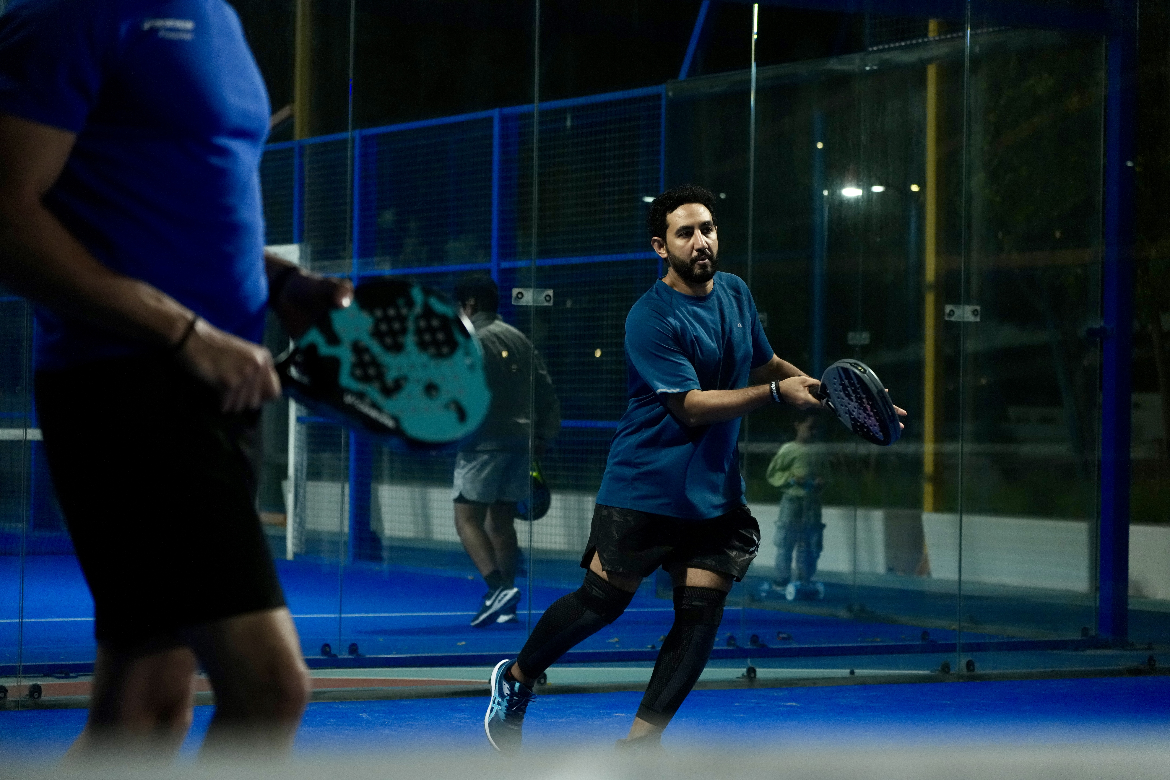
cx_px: 585
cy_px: 390
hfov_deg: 20.4
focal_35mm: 100
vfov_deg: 13.7
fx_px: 3250
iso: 4000
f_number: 4.5
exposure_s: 1/640
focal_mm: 100
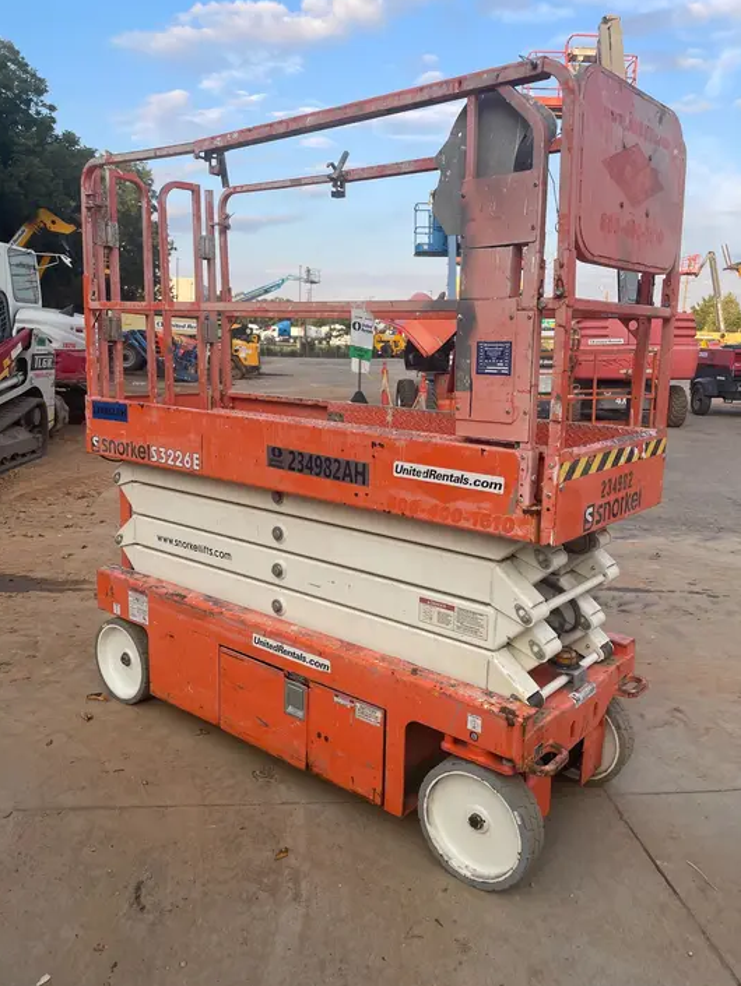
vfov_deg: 65.3
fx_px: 770
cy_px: 490
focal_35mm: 27
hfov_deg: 51.4
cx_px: 370
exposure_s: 1/785
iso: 32
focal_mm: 4.2
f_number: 1.6
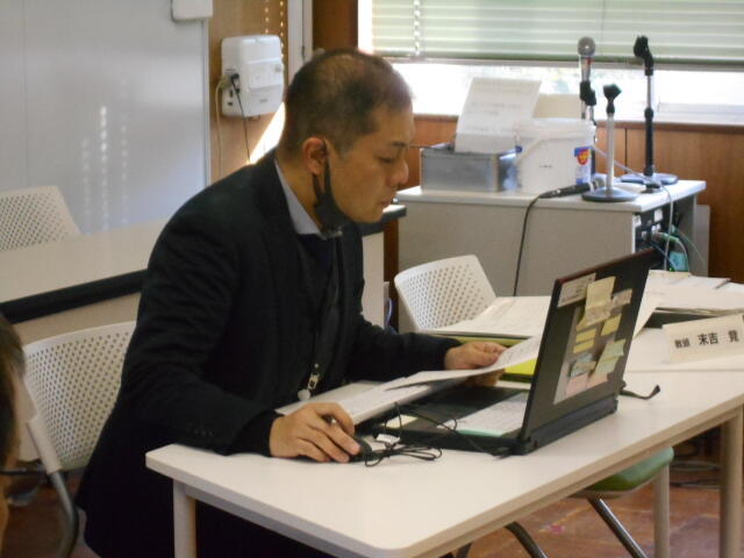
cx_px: 372
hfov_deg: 15.2
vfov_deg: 11.4
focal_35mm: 130
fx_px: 2794
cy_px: 279
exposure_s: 1/40
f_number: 6.5
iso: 800
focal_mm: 23
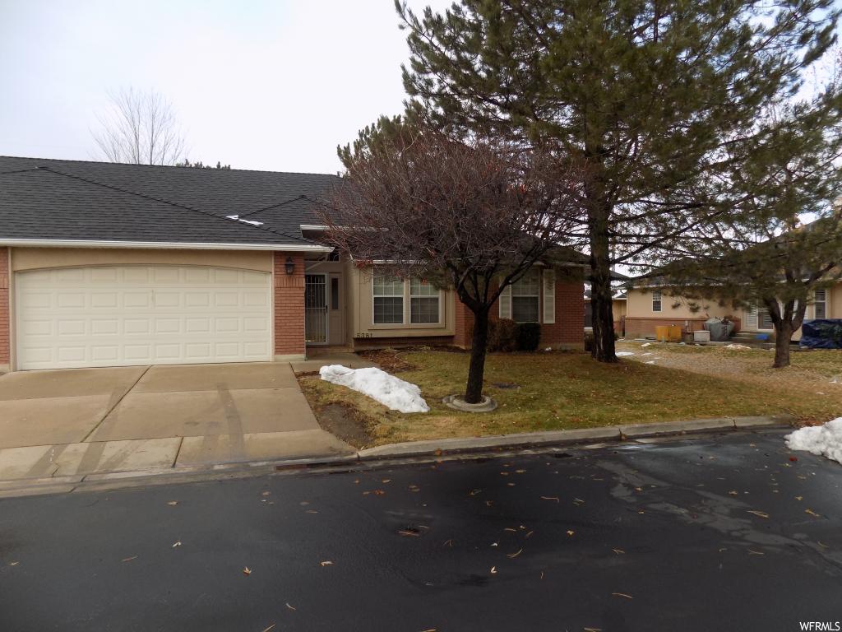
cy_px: 316
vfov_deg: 58.9
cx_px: 421
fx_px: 559
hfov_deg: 73.9
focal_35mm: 23
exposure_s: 1/100
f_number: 3.1
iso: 80
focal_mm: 4
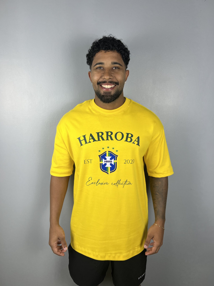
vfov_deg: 67.3
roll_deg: -0.3
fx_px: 214
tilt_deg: -11.2
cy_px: 143
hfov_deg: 53.1
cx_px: 107
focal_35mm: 26
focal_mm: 5.7
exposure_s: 1/120
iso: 50
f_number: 1.5
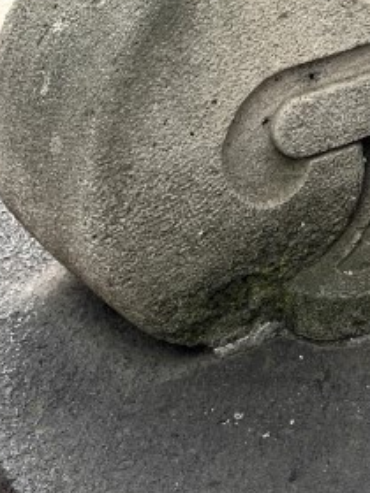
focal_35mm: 95
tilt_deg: -11.0
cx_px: 425
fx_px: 1354
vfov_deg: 18.3
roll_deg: +2.2
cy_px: -252
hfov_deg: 15.1
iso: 50
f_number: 1.6
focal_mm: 5.1
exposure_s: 1/415
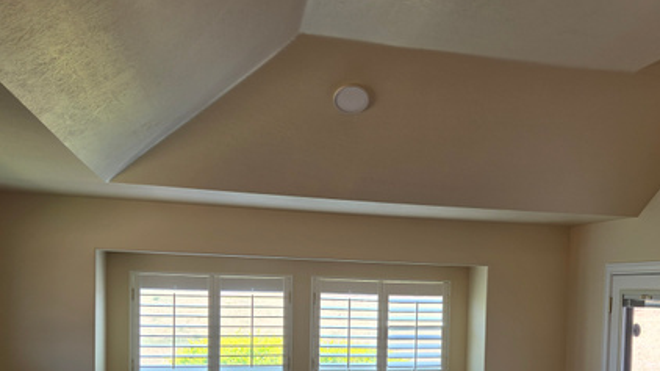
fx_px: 665
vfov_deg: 30.0
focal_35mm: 38
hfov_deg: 52.4
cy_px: 322
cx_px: 400
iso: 25
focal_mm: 5.4
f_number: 1.8
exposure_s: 1/159
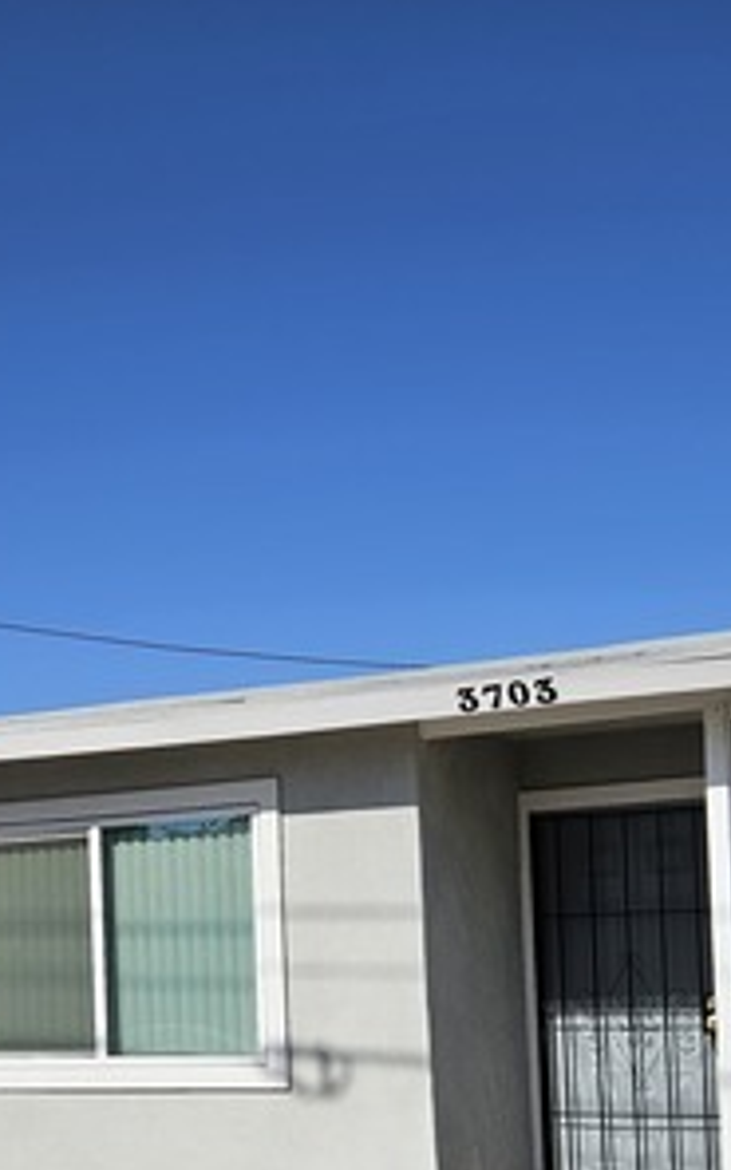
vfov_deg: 35.7
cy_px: 933
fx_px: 1753
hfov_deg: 23.5
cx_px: 251
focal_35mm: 55
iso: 25
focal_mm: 5.4
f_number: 1.8
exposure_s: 1/4165
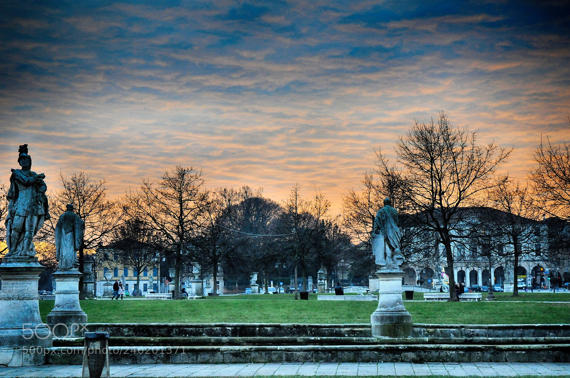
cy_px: 189
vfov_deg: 18.9
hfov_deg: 28.1
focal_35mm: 72
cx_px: 285
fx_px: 1139
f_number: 5.6
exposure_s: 1/125
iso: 800
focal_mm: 48
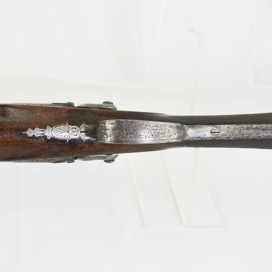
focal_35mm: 93
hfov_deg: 18.7
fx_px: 827
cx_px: 122
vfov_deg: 18.7
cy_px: 136
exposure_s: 1/125
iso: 220
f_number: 5.6
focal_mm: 48
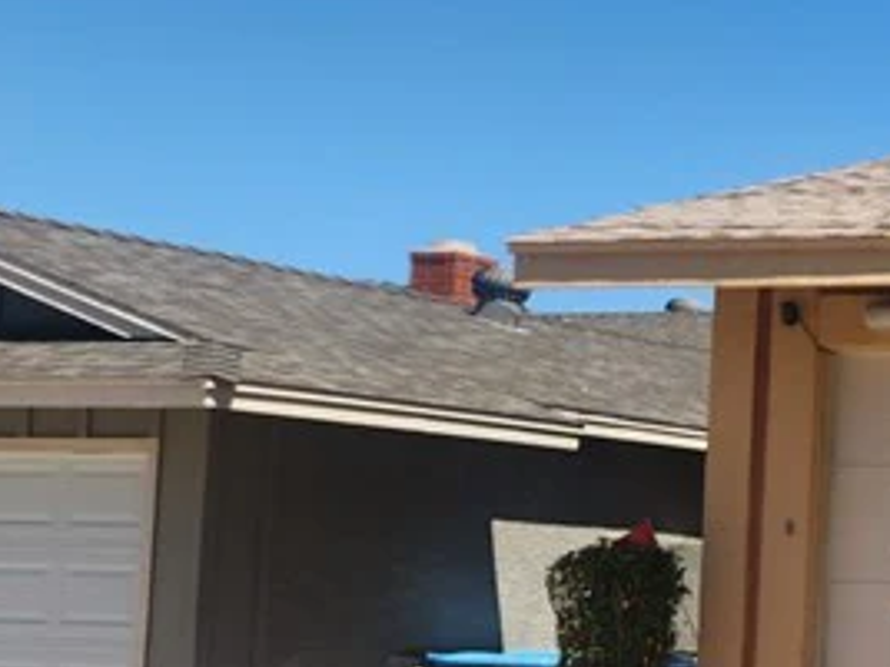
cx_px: 1574
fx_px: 2263
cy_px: 518
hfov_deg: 18.0
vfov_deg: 16.7
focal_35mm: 88
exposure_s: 1/1663
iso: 20
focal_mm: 5.4
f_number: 1.8
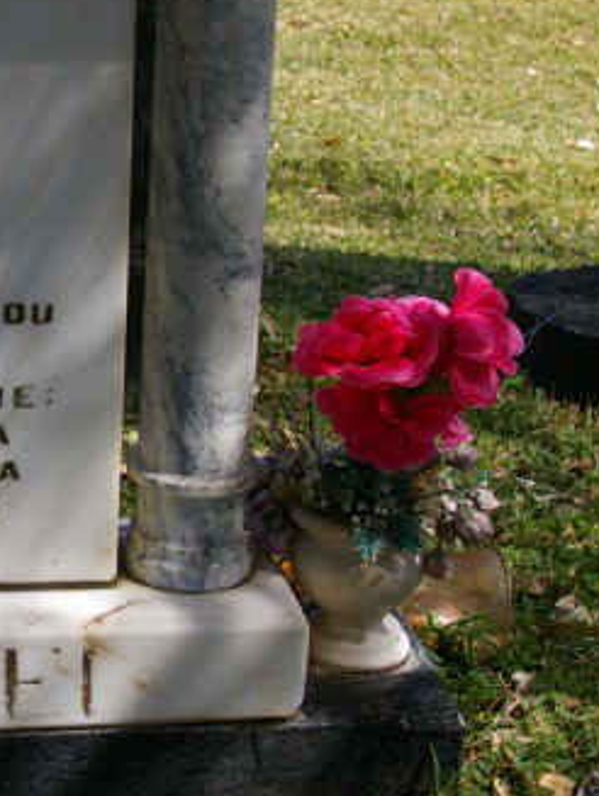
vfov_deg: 20.7
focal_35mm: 94
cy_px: 251
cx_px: -122
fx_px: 2173
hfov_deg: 15.1
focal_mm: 23
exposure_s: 1/750
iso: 200
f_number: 5.6
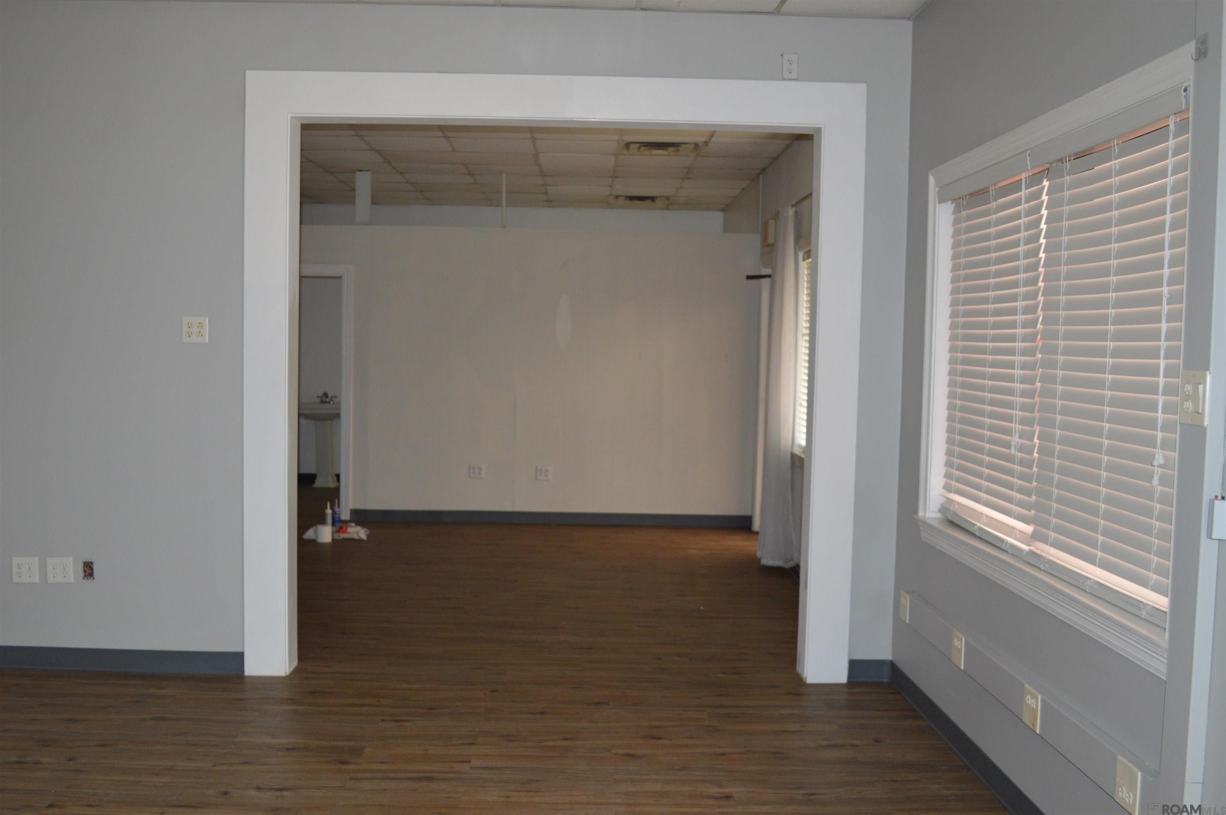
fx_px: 1123
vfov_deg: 39.9
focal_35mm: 33
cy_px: 408
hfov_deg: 57.3
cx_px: 613
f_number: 4
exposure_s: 1/60
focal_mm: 22
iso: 800
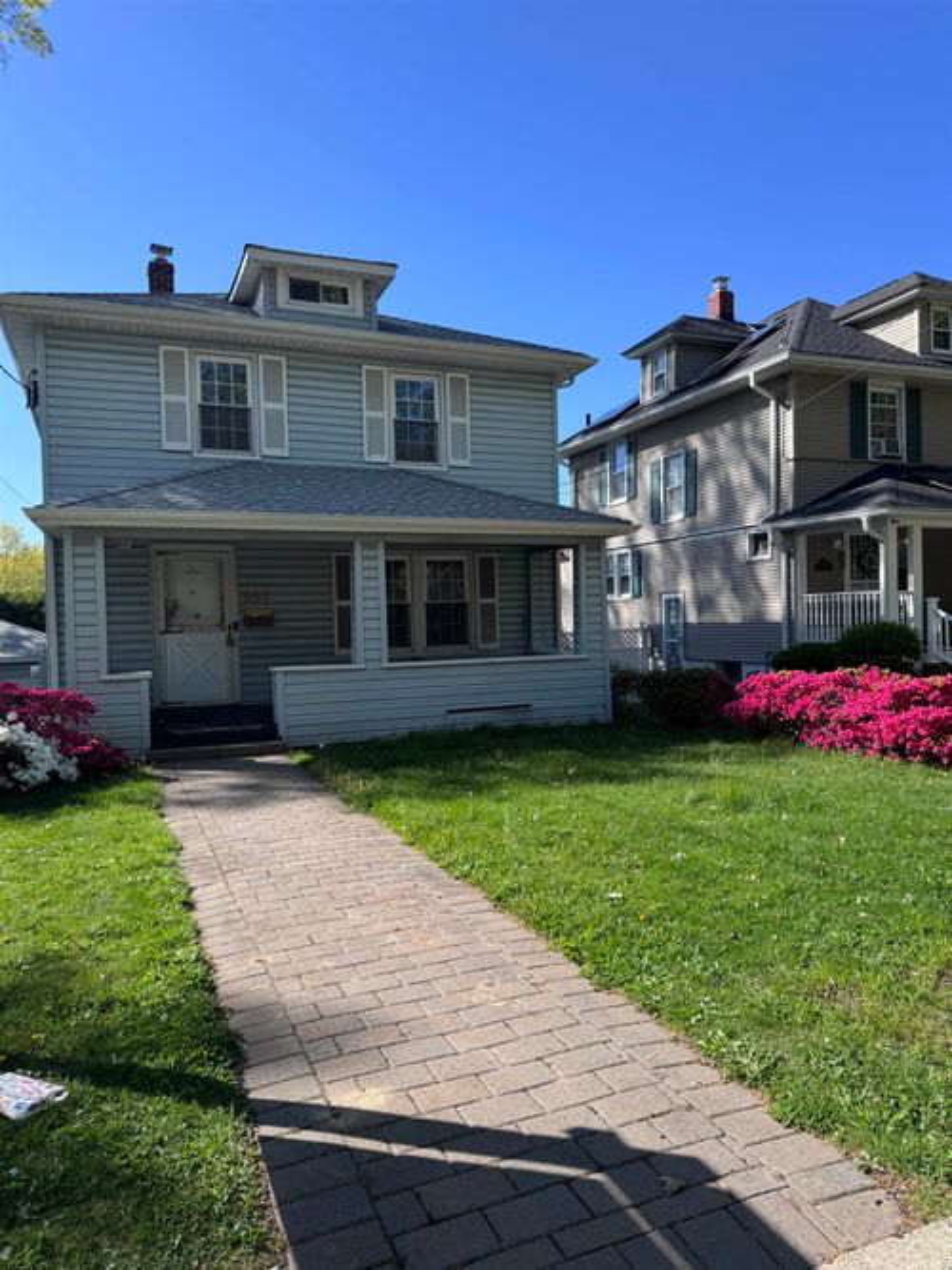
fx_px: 880
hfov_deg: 56.8
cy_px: 635
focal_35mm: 24
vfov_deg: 71.6
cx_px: 476
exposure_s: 1/2252
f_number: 1.78
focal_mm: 6.76
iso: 80
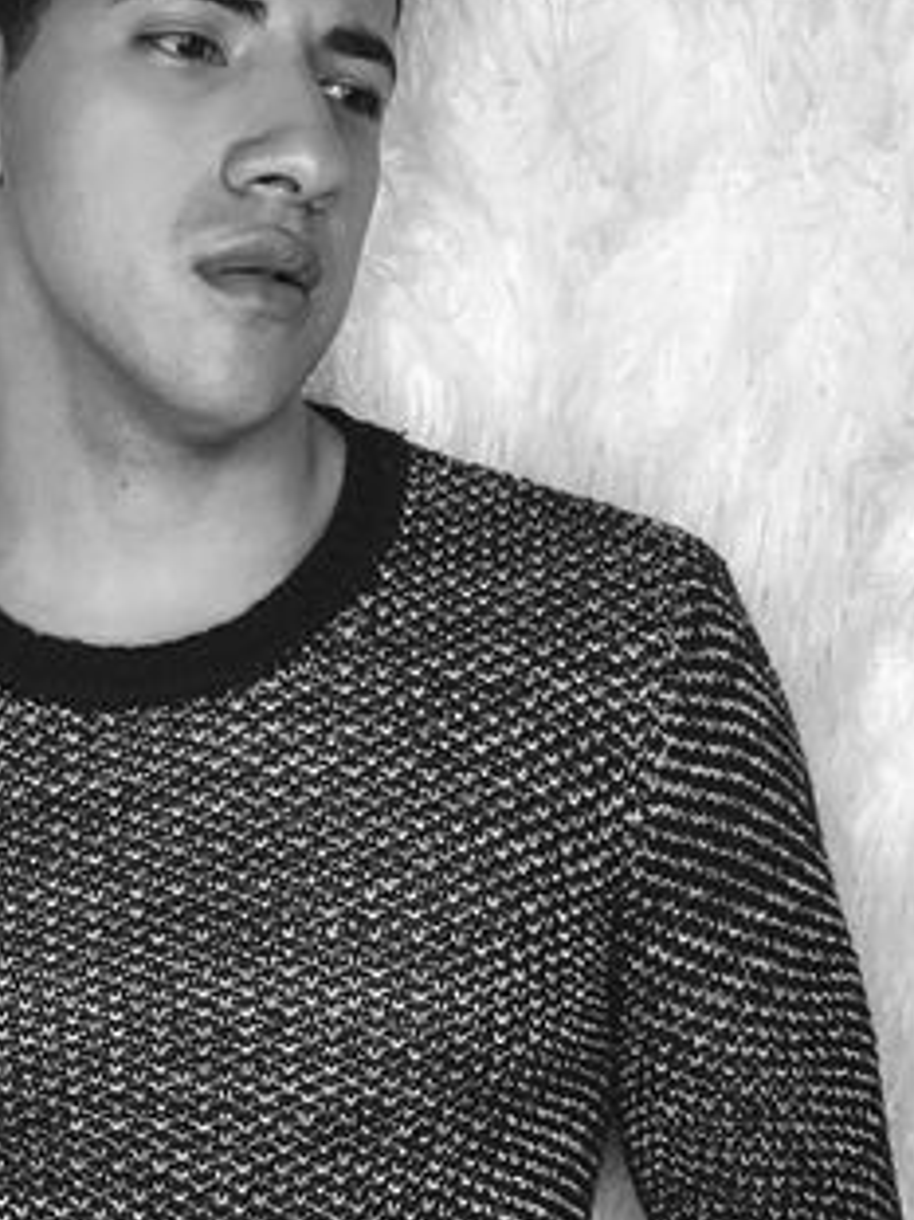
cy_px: 836
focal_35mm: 59
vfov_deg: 32.4
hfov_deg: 24.4
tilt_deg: -15.2
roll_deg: +3.9
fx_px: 2079
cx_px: 196
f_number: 2.2
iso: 32
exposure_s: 1/30
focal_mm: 4.15
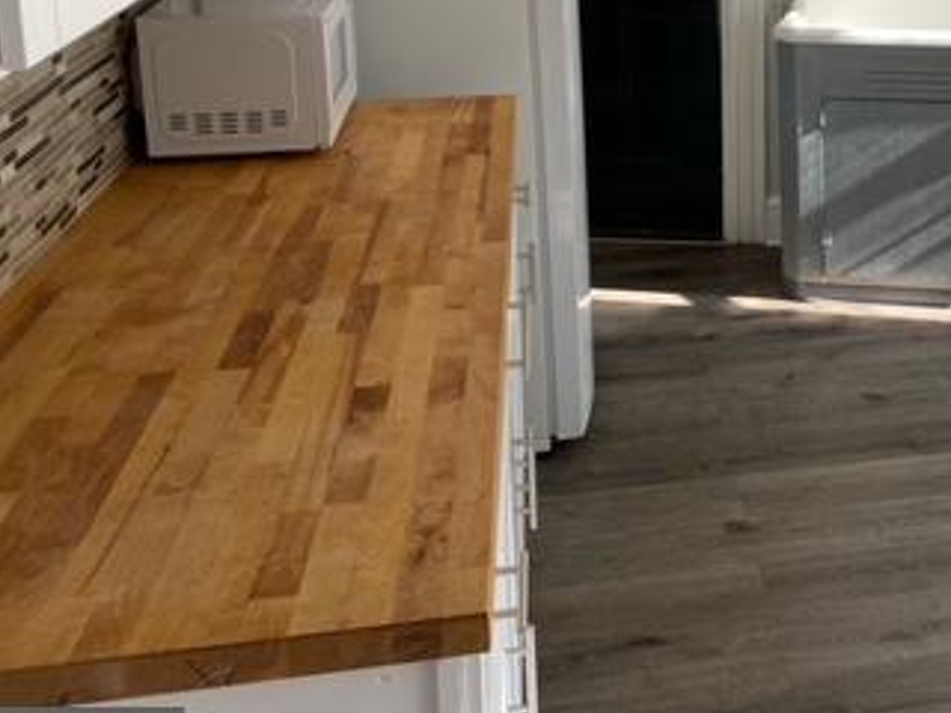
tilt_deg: -12.5
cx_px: 903
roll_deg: +0.4
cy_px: 71
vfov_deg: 27.1
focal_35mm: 52
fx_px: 1429
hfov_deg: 34.2
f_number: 1.8
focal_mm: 4.25
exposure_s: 1/122
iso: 32
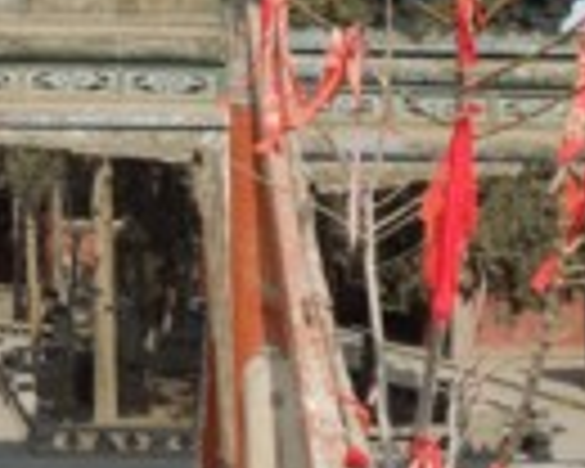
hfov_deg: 23.6
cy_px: 22
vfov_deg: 19.9
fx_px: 1299
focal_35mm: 75
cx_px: -81
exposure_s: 1/1000
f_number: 3.3
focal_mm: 4.5
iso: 100
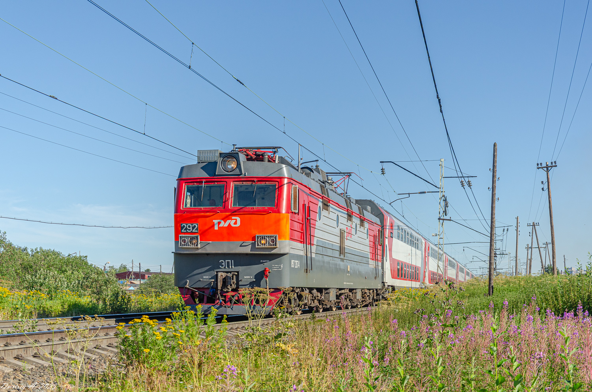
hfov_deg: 37.9
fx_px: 861
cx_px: 296
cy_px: 196
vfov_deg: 25.6
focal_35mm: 52
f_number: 5.6
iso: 160
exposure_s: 1/800
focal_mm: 35
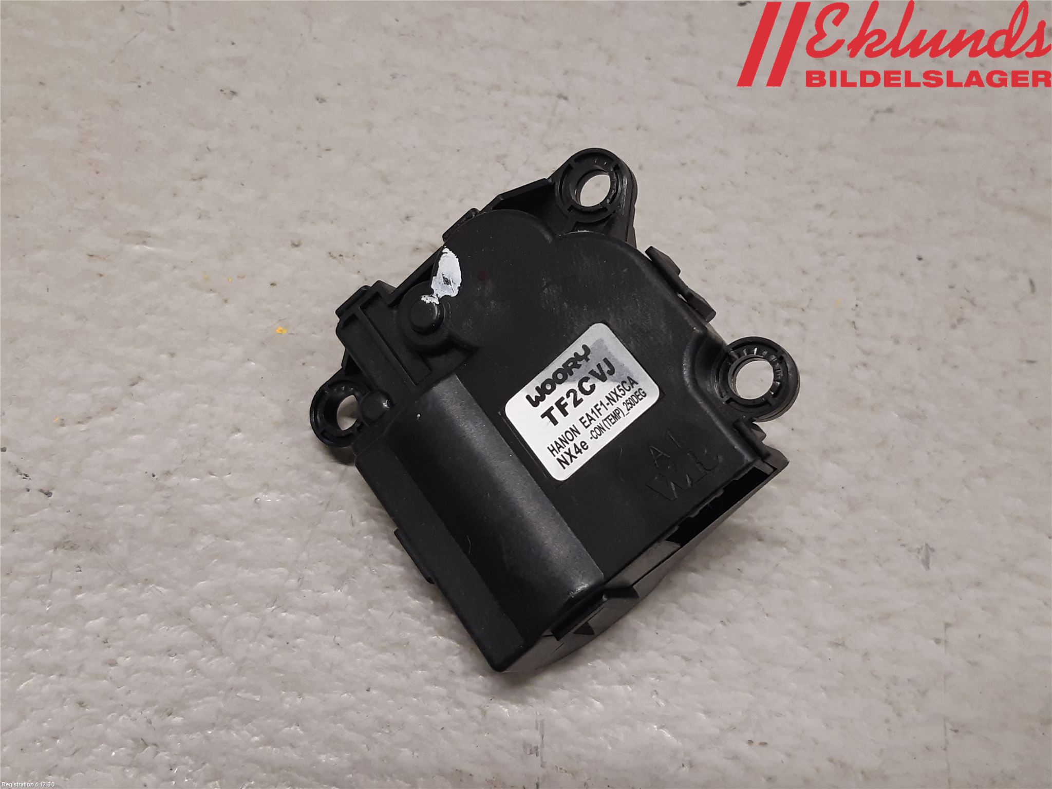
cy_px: 394
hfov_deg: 67.3
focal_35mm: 26
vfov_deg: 53.1
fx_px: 790
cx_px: 526
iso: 125
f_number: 1.7
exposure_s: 1/50
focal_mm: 3.93
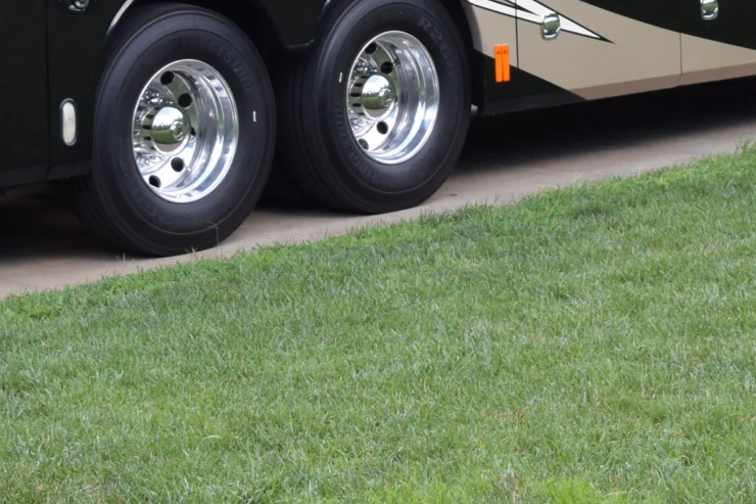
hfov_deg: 15.2
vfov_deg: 9.7
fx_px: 2834
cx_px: 405
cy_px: -360
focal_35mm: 135
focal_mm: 26
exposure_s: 1/160
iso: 400
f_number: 6.3
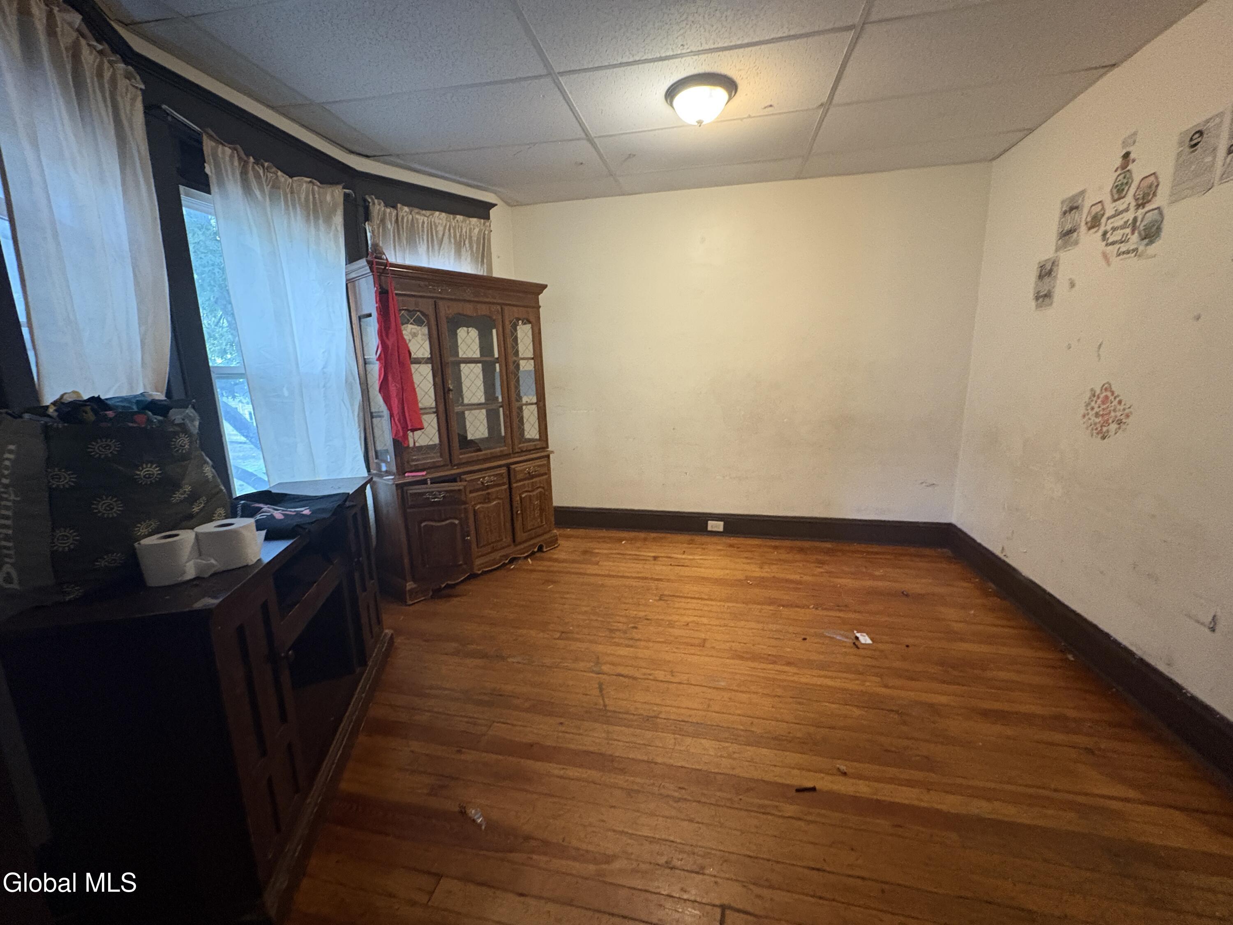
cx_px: 616
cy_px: 462
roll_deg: +1.8
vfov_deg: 85.7
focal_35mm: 14
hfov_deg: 102.1
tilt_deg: -10.5
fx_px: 499
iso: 800
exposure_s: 1/40
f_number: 2.2
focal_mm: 2.22
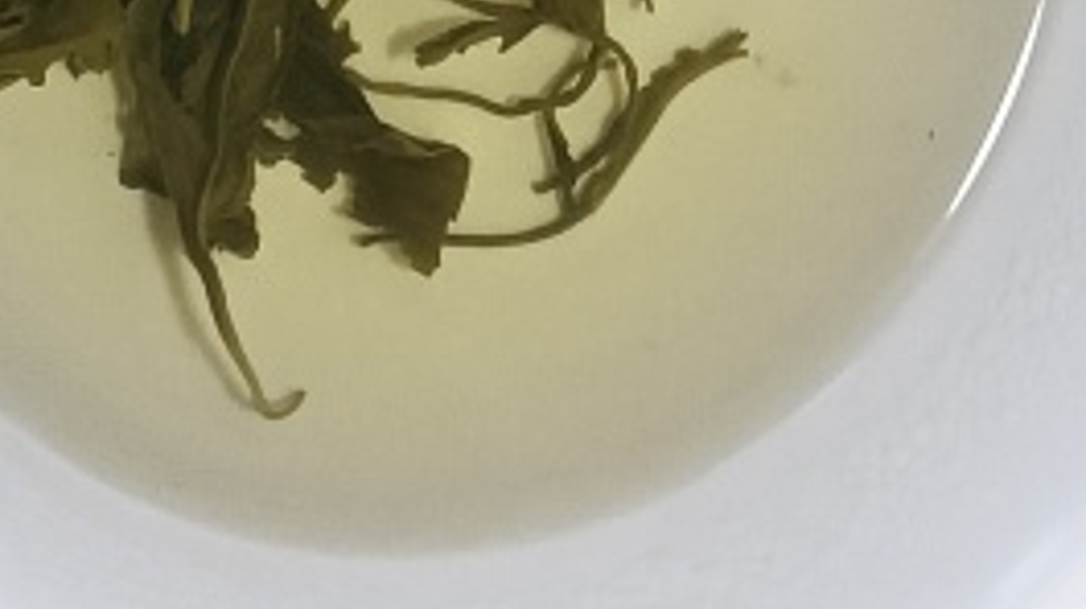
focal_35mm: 119
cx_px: -440
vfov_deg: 8.5
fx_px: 3424
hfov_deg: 16.7
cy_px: -1204
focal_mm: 3.61
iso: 500
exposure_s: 1/33.3
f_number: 1.8
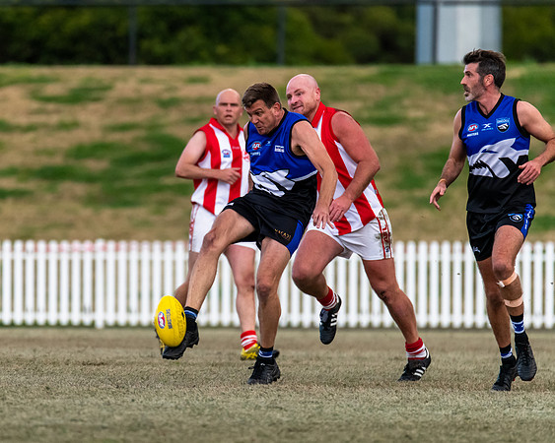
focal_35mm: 760
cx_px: 182
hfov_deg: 2.5
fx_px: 12480
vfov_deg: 2.0
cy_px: 219
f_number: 6.3
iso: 2500
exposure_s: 1/1600
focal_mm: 600
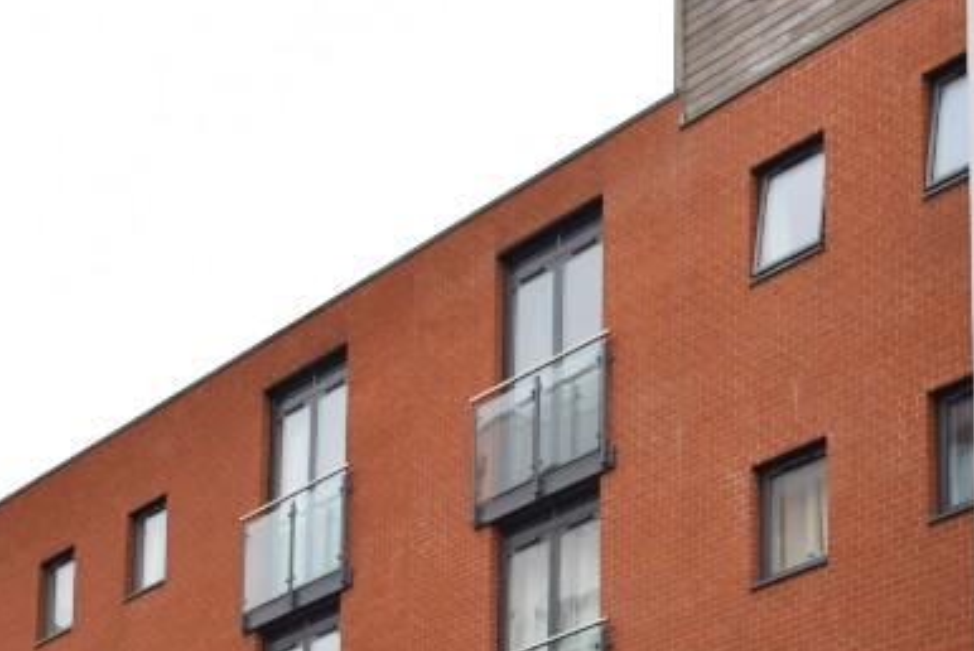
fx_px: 3122
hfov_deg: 17.6
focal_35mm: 115
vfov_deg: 11.6
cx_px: 797
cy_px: 794
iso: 360
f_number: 5.6
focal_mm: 29
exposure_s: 1/125
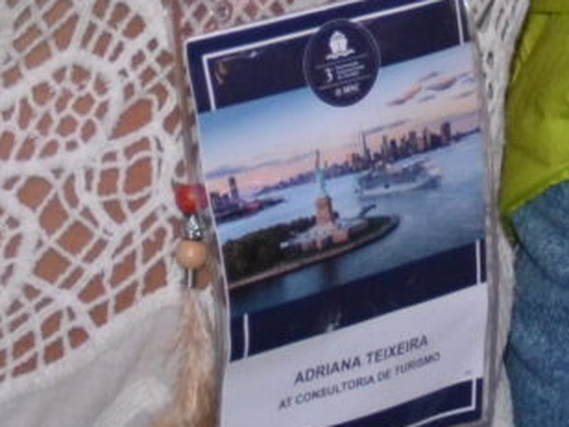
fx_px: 6296
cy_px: -734
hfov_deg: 5.2
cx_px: 442
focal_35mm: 383
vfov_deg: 3.8
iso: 800
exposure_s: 1/60
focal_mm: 32
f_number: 4
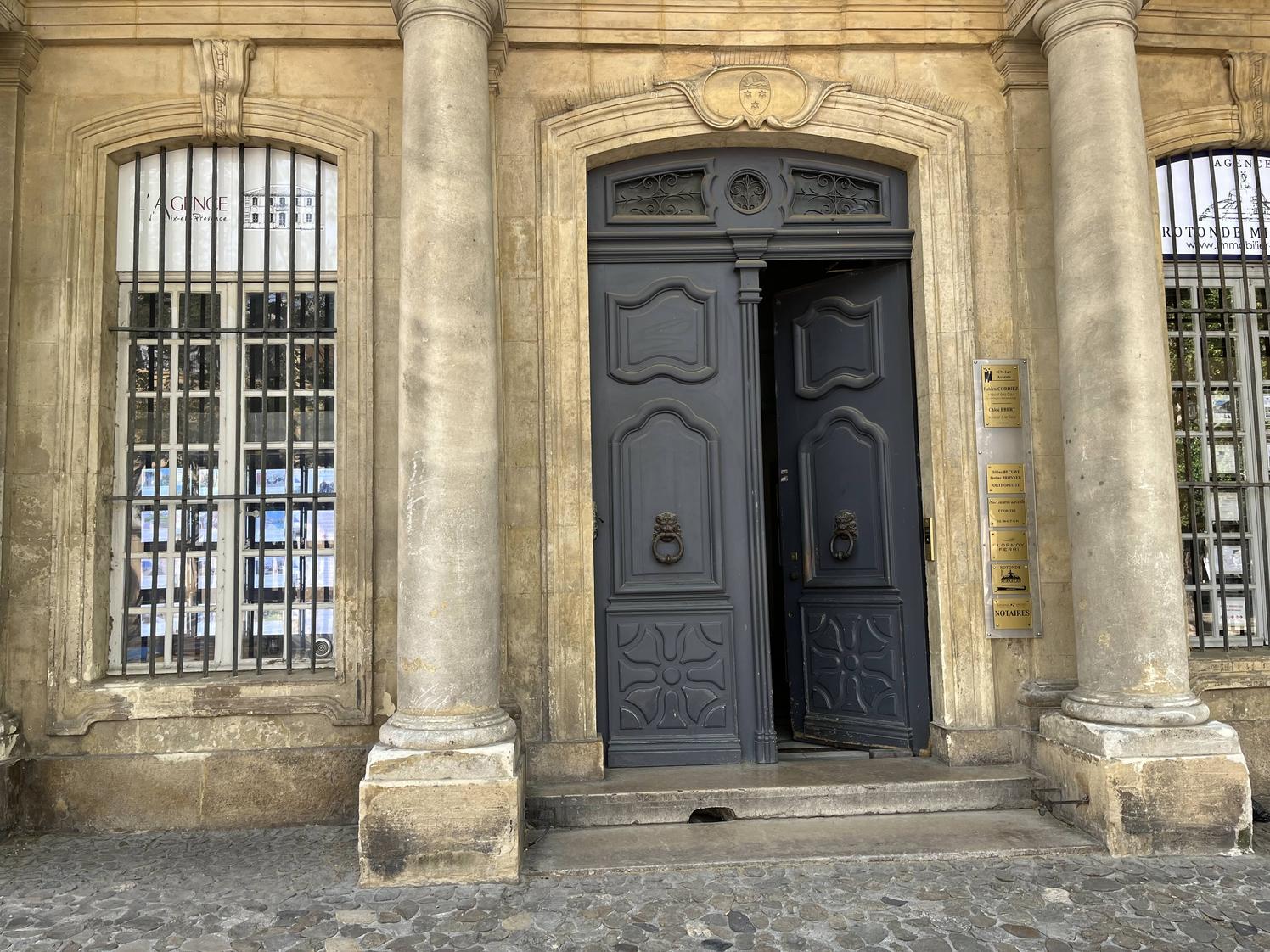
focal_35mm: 26
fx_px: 954
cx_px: 635
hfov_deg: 67.3
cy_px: 476
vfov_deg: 53.1
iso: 40
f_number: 1.6
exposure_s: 1/278
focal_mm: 5.1
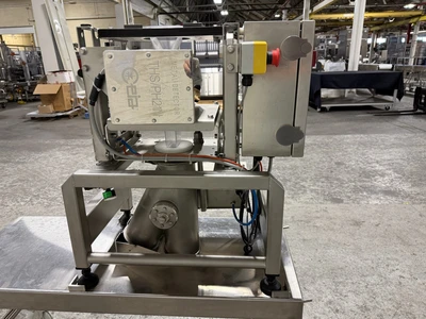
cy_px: 160
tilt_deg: -18.7
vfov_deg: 56.8
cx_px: 213
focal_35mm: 24
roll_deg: +2.4
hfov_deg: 71.6
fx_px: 295
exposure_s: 1/60
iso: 320
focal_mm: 6.76
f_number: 1.78
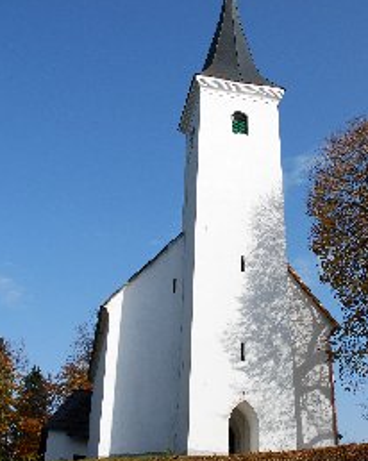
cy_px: 217
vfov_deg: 42.0
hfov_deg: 34.0
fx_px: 600
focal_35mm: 44
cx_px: 226
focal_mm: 18
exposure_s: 1/250
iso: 160
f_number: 10
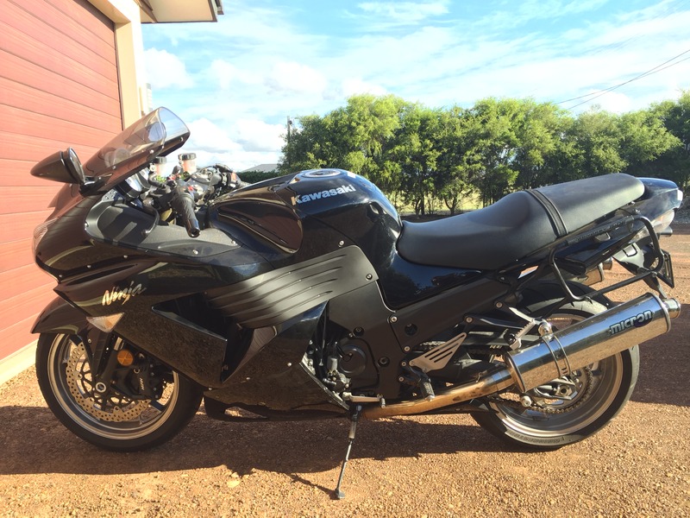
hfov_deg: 61.7
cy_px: 259
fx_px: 578
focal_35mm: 29
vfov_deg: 48.2
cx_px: 345
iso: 32
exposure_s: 1/215
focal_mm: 4.15
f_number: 2.2
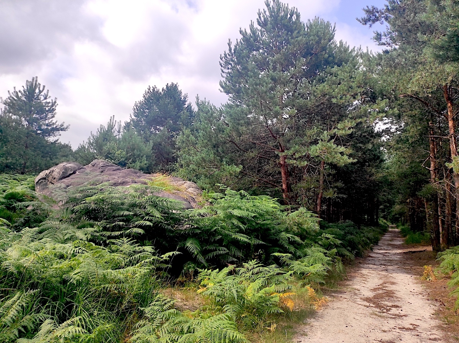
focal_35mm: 25
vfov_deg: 54.8
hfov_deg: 69.4
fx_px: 331
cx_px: 230
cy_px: 172
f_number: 1.89
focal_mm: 5.43
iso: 100
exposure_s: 1/2431
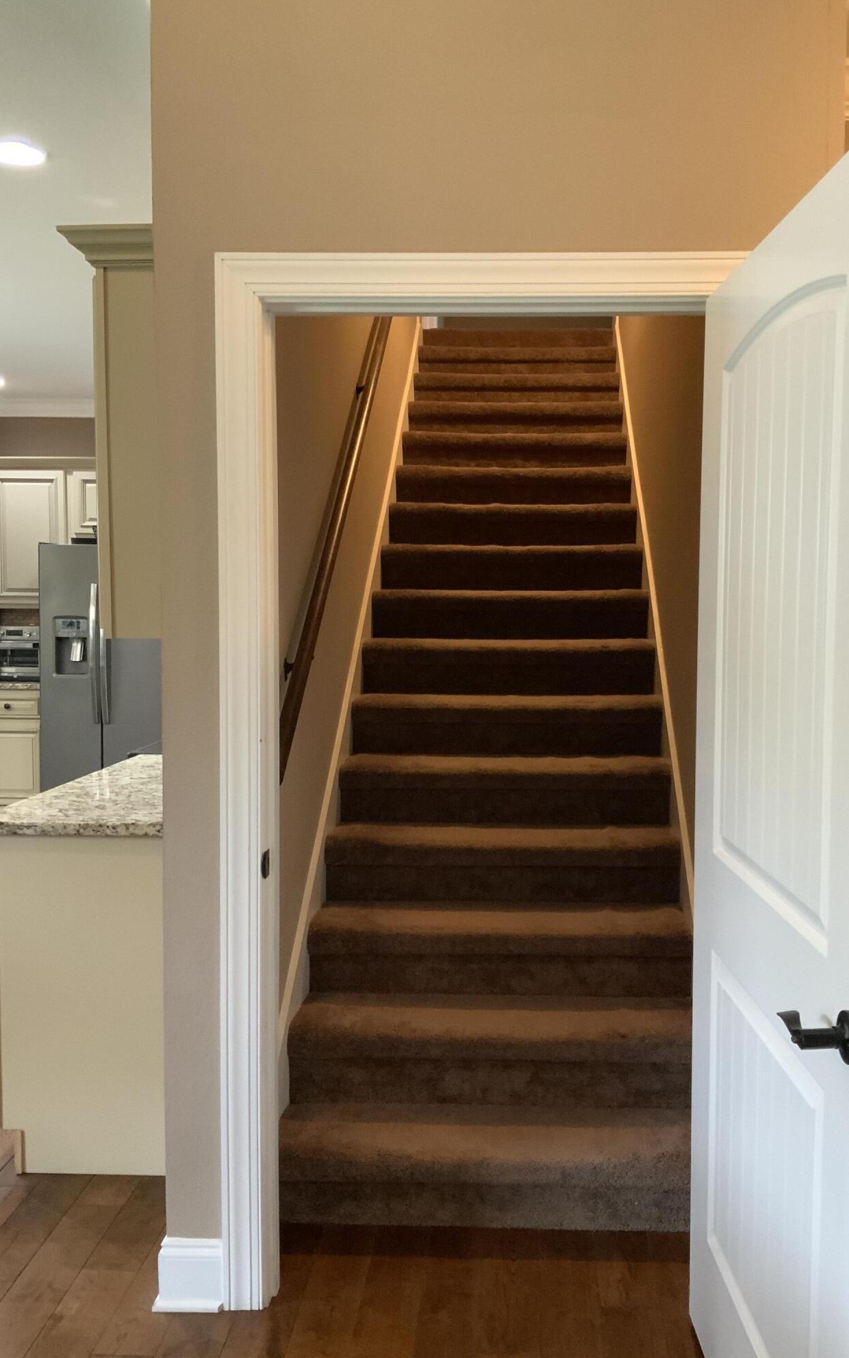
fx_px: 1147
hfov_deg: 40.5
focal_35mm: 31
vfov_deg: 61.2
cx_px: 501
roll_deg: -0.1
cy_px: 677
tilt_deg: -4.2
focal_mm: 3
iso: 250
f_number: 1.8
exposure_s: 1/60
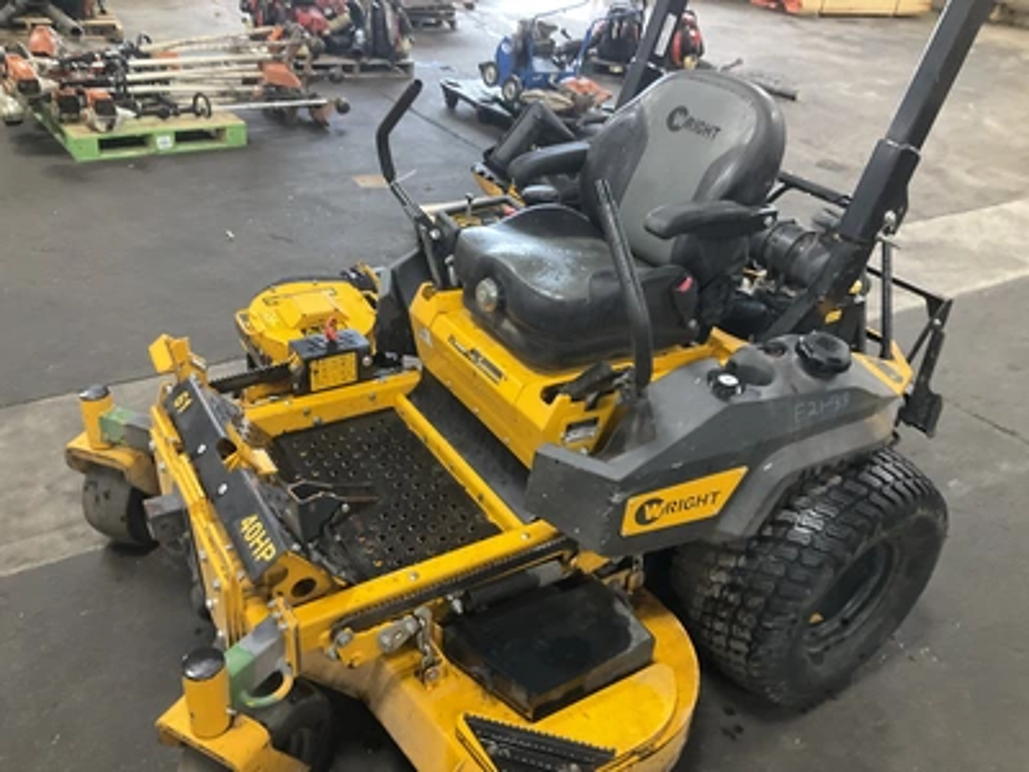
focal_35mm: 29
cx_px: 514
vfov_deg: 48.2
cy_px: 386
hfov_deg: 61.7
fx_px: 862
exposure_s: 1/40
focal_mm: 3
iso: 250
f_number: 1.8
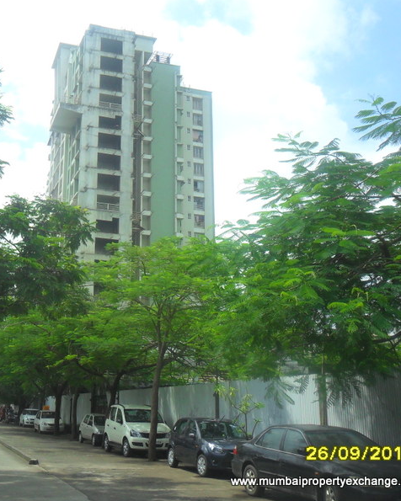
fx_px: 623
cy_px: 249
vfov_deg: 43.8
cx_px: 104
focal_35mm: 42
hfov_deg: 35.0
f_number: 3.7
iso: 100
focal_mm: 5.7
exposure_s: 1/750
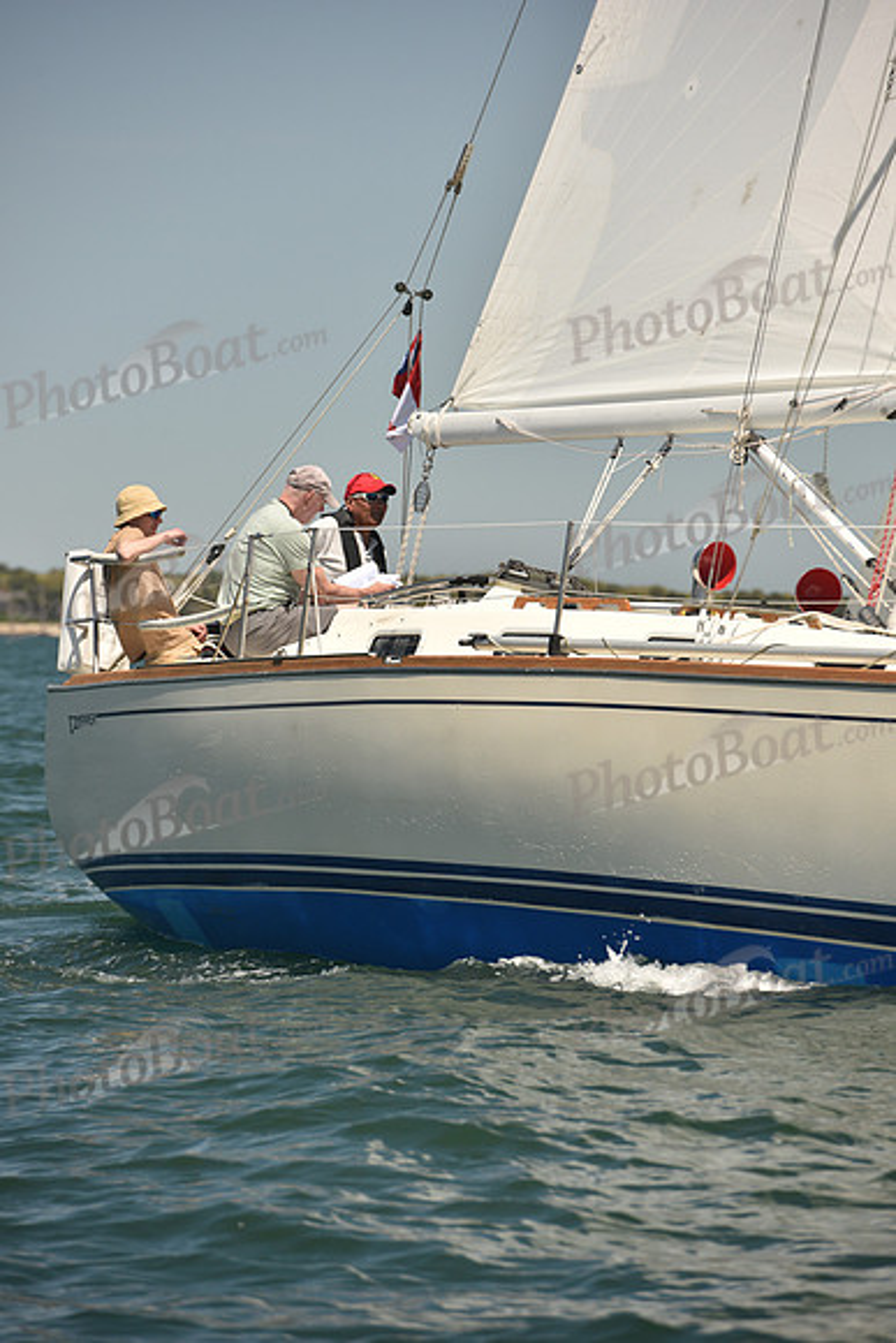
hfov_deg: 6.9
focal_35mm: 200
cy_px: 672
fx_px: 7462
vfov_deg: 10.3
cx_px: 448
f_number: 6.3
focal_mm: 200
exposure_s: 1/800
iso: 250
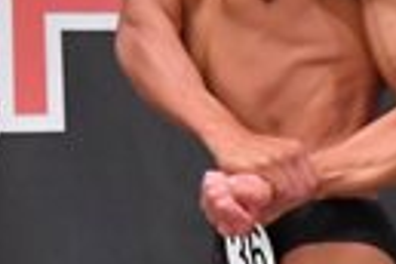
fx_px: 16906
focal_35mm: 1537
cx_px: 830
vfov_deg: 0.9
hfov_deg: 1.3
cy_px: 328
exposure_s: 1/400
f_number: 5.6
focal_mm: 170
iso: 6400
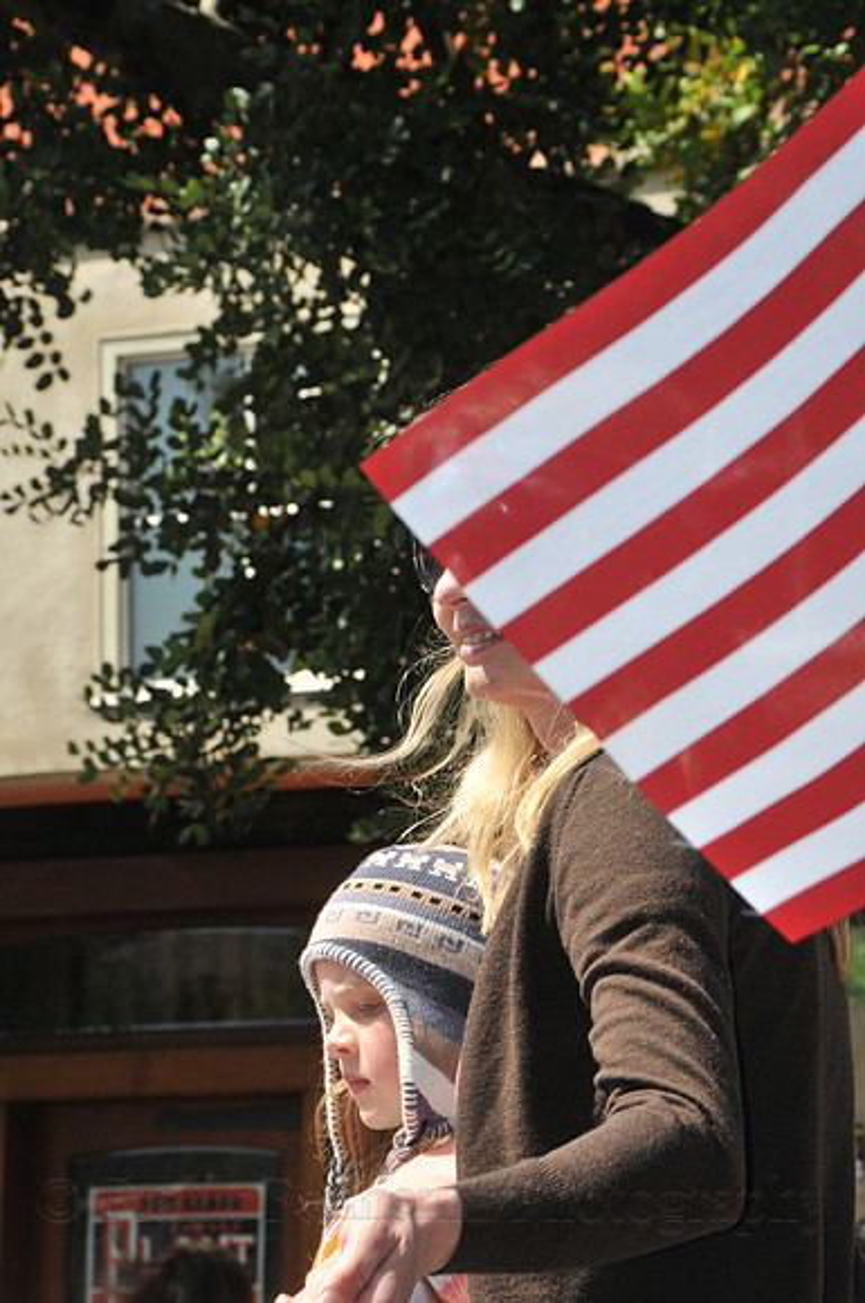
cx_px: 432
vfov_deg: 17.1
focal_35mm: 120
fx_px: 4338
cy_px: 652
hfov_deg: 11.4
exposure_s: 1/320
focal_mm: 80
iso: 400
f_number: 11
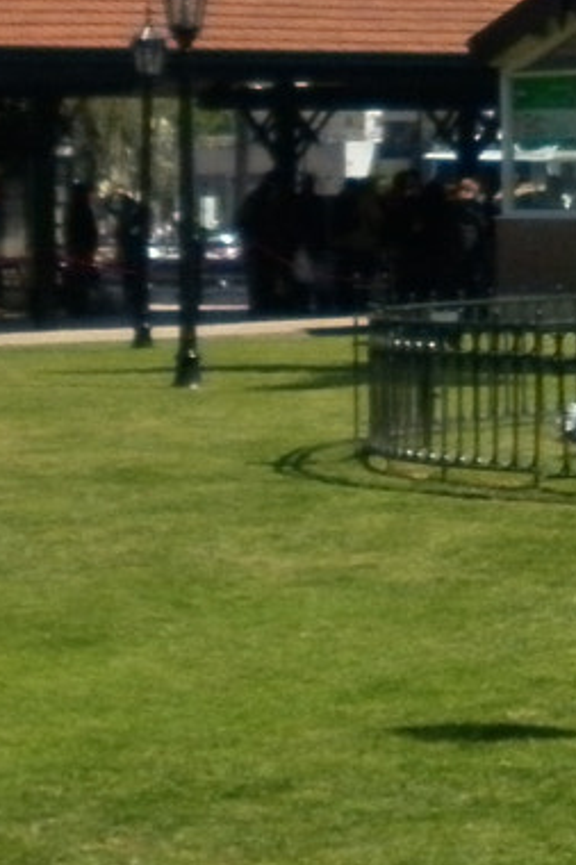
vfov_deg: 12.7
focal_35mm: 157
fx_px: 3771
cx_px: 699
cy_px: -214
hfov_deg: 8.6
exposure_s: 1/320
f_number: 7.1
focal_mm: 5
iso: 80
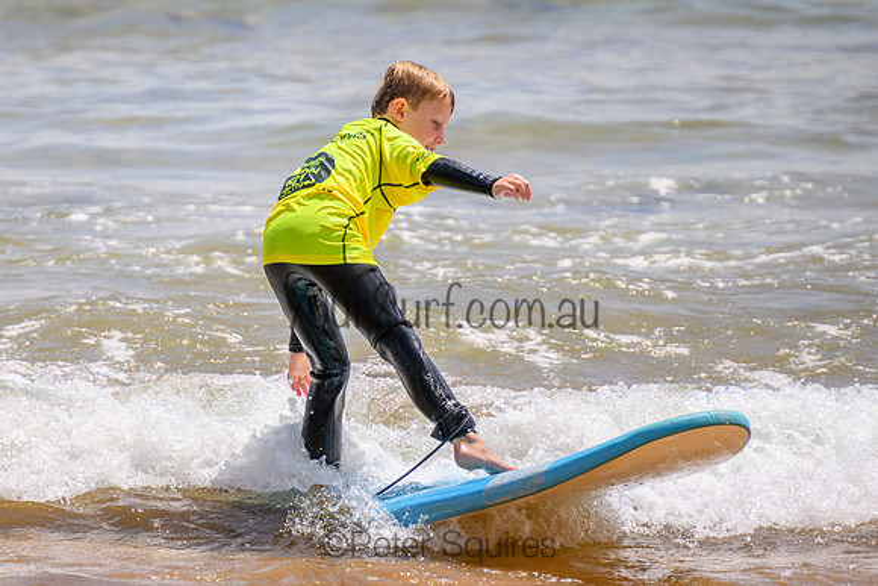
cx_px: 275
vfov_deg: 2.5
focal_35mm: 550
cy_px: 183
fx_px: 13413
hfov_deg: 3.7
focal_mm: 400
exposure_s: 1/2000
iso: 250
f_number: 5.6
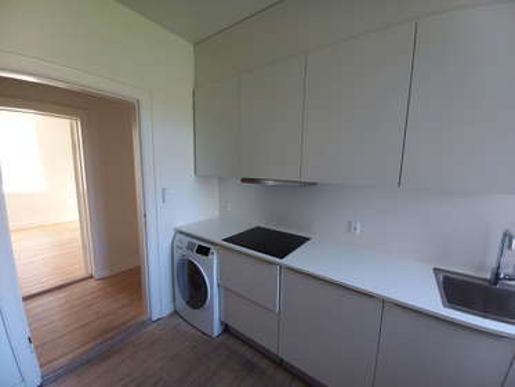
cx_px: 258
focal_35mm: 13
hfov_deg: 106.2
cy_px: 194
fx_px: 193
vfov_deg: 89.9
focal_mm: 1.42
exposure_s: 1/50
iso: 125
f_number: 2.2
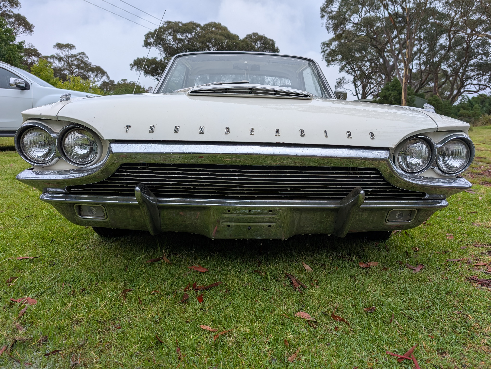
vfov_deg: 56.9
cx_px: 246
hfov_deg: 71.5
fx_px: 341
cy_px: 184
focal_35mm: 24
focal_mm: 6.9
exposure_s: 1/897
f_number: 1.68
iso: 19
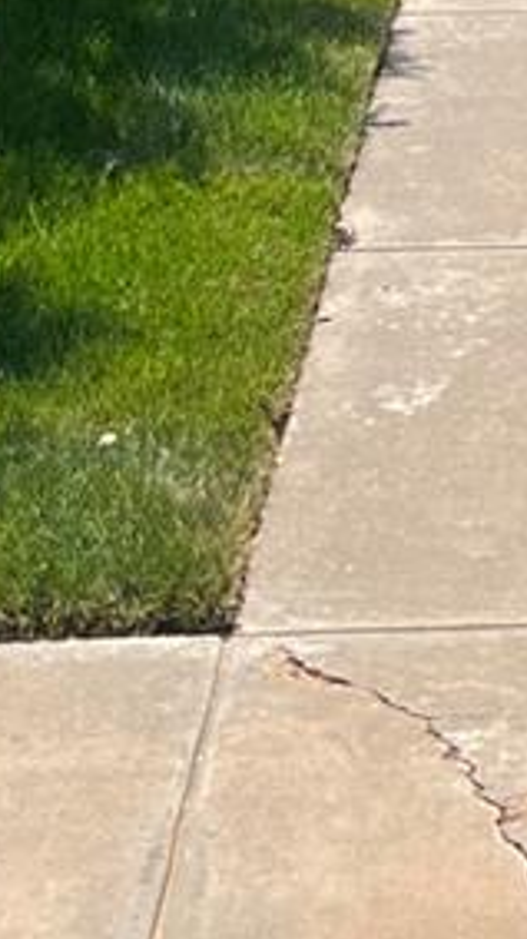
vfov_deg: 12.9
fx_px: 3730
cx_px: 969
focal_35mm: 150
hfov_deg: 7.8
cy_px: -813
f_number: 1.5
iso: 50
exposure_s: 1/4274
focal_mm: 5.7
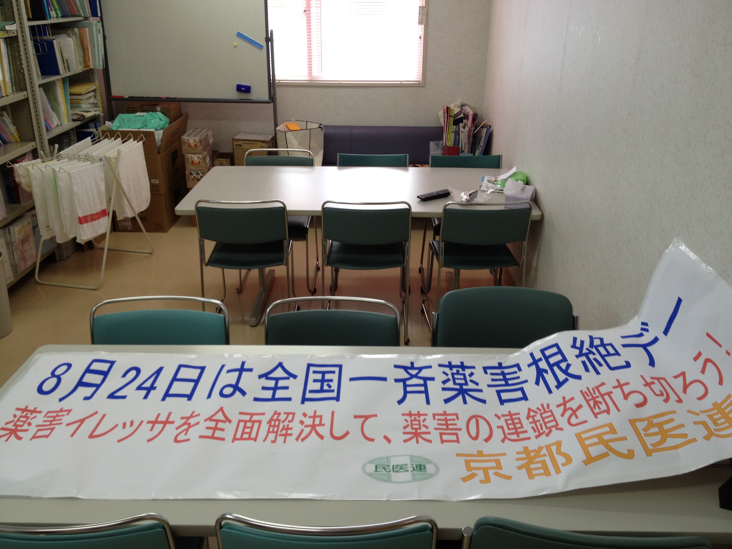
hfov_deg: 52.6
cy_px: 274
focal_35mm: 35
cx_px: 366
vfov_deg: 40.7
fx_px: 740
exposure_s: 1/60
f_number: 2.4
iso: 80
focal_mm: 4.28
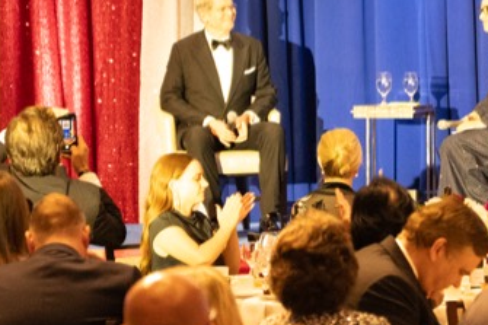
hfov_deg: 8.2
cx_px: 355
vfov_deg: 5.5
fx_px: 3401
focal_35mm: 251
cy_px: 58
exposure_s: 1/80
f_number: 2.8
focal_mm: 70
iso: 6400
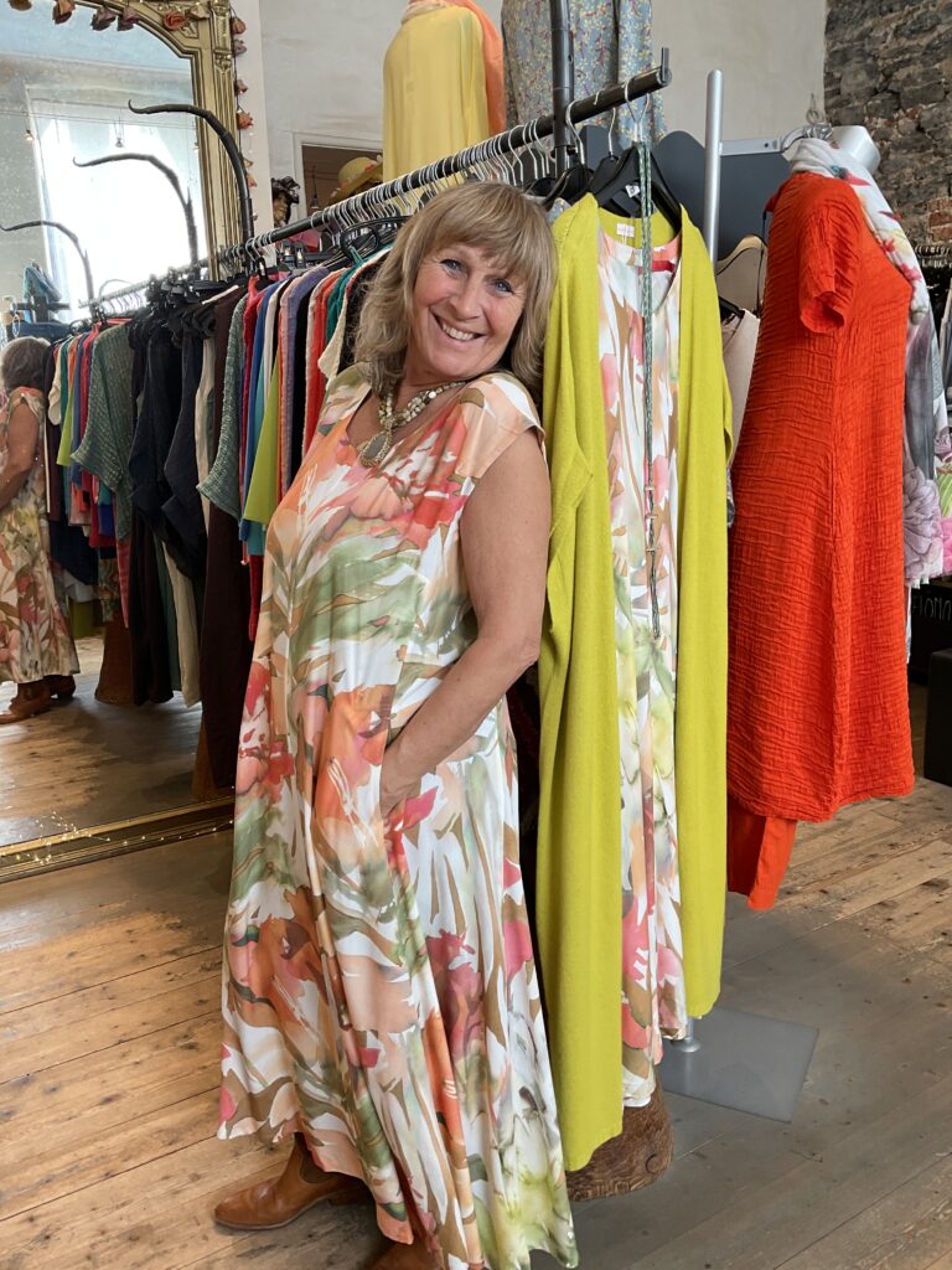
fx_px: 1063
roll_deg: +3.2
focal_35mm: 29
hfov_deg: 48.2
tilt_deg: -13.0
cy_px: 635
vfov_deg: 61.7
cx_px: 476
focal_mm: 3
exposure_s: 1/50
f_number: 1.8
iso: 32
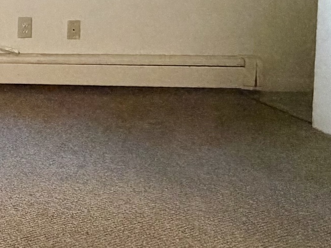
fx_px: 593
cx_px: -254
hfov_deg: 21.4
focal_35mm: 62
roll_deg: +1.6
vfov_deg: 21.9
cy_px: -46
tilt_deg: -4.3
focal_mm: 2.22
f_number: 2.2
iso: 400
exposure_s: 1/60
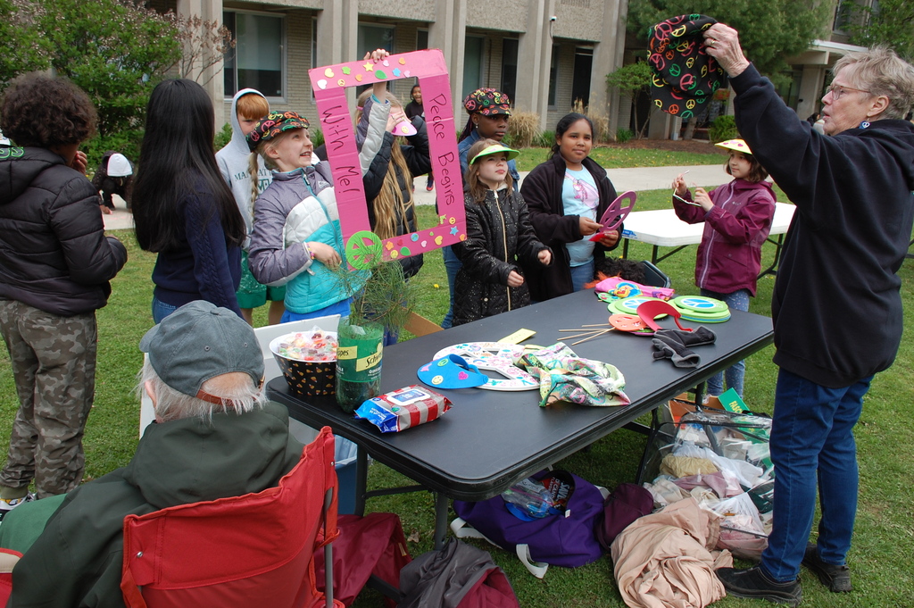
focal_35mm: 33
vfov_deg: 39.9
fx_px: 837
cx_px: 457
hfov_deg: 57.3
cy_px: 304
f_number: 8
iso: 200
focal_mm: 22
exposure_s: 1/250
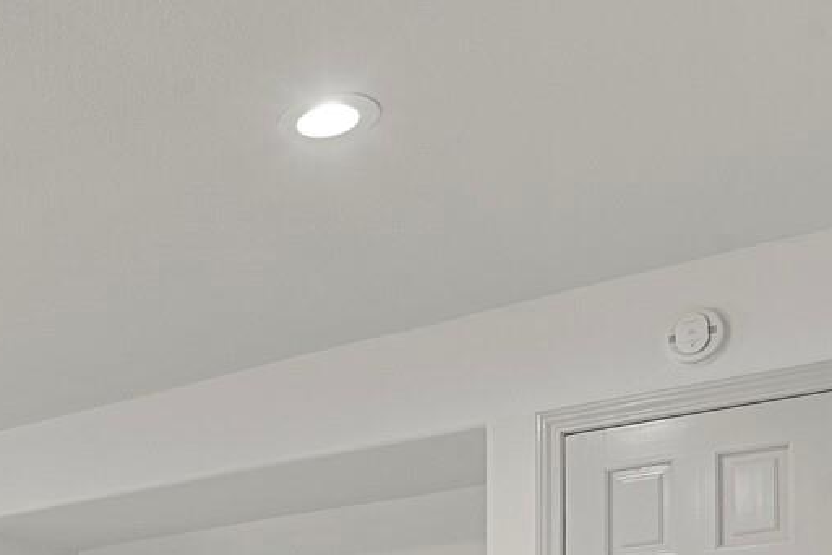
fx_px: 1225
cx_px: -75
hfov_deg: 33.0
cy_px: 787
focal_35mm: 53
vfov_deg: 22.0
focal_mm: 17
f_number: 8
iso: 250
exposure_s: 2
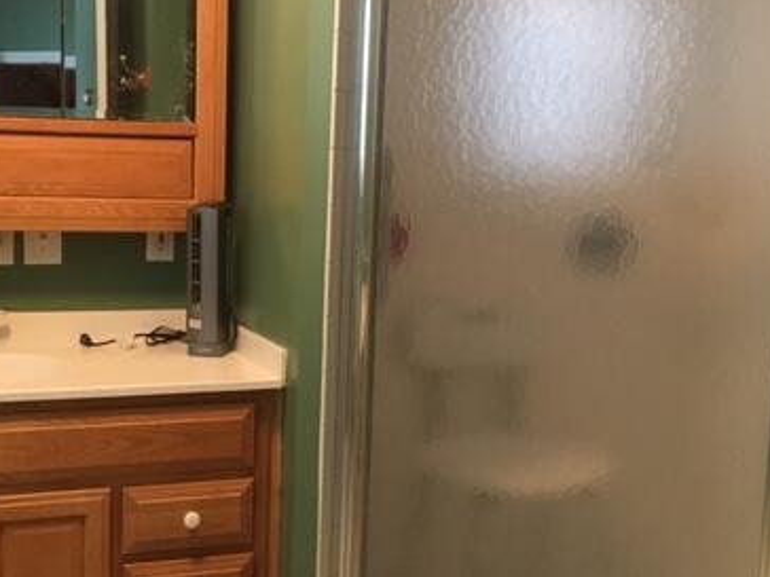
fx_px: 1134
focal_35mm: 51
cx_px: 288
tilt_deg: -7.5
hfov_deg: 37.3
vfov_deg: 28.5
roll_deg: -0.2
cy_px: 315
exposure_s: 1/15
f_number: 2.2
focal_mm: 4.15
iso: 200
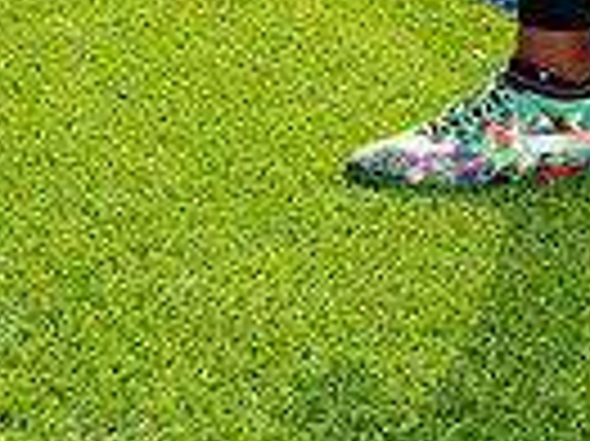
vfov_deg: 9.0
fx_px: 2588
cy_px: -531
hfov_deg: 12.9
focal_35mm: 152
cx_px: 563
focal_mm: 46
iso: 100
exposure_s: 1/320
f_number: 5.6
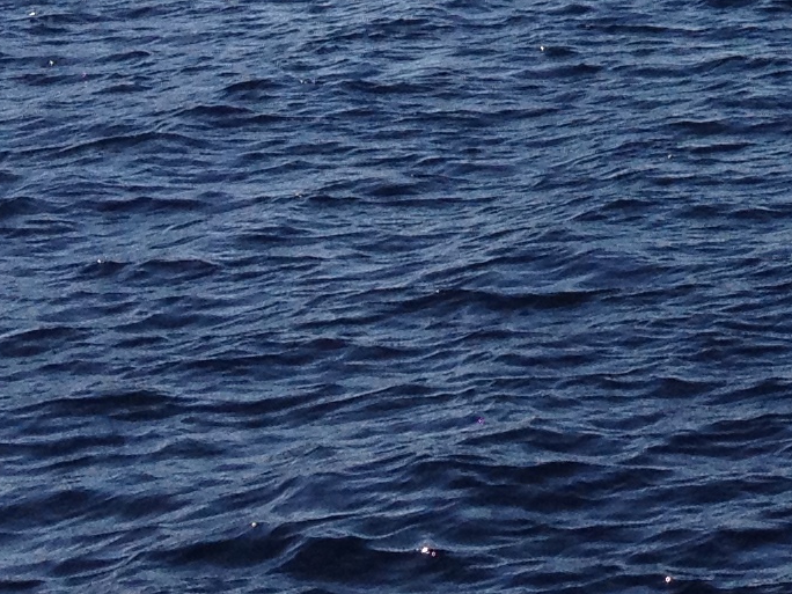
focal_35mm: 167
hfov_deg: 11.4
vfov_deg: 8.5
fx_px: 3821
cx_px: 1189
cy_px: -544
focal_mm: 4.28
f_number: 2.4
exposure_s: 1/2404
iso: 64
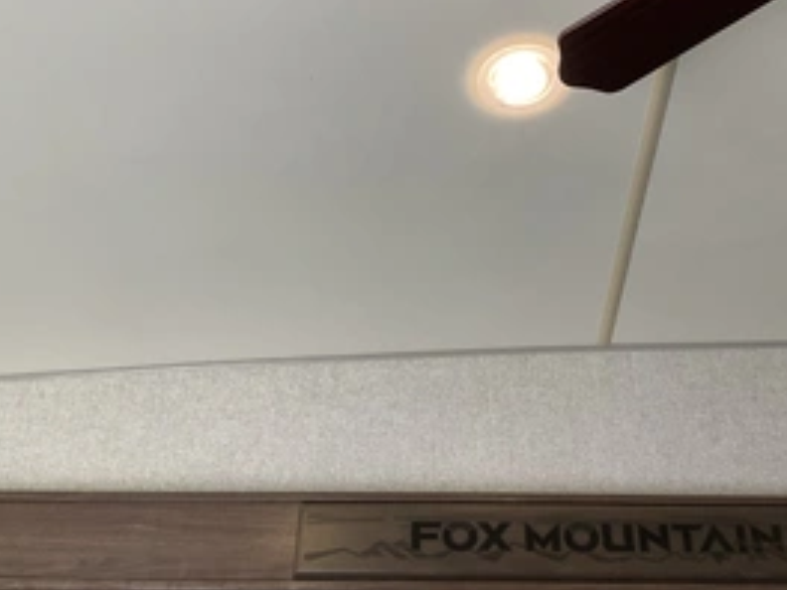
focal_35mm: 44
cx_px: 453
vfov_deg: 32.8
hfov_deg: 42.8
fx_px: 1000
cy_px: 241
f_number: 1.8
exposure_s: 1/122
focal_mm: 3
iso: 50
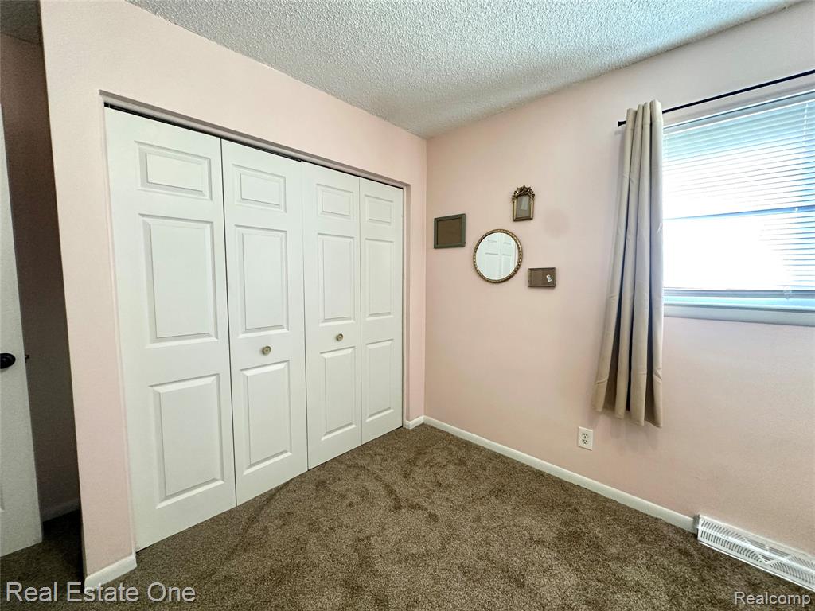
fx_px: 330
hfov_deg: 102.1
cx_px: 408
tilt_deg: -5.2
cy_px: 306
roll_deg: -0.7
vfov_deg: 85.7
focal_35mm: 14
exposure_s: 1/60
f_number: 2.2
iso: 250
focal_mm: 2.22
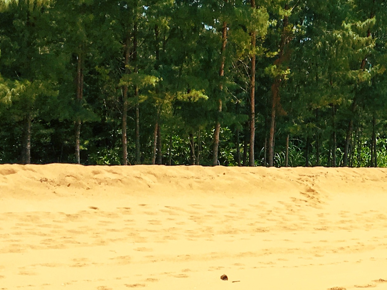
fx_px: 1029
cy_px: 102
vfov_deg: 16.0
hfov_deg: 19.9
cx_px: 471
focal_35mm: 92
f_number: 2.2
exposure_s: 1/2400
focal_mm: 4.15
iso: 25
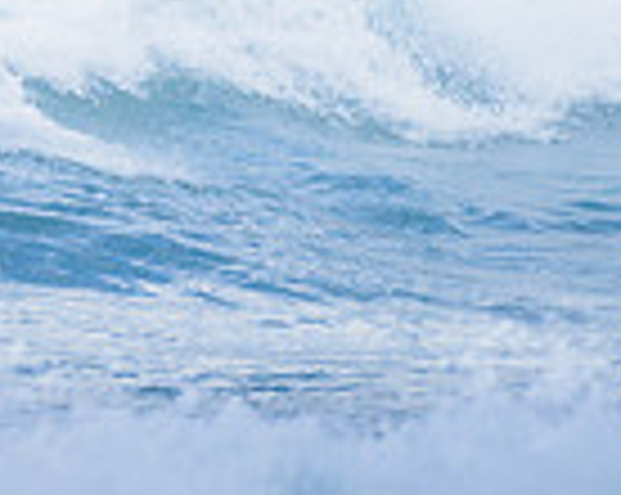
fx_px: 44396
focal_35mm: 2419
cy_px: -49
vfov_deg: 0.6
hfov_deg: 0.8
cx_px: -573
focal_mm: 500
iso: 280
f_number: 5.6
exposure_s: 1/2000
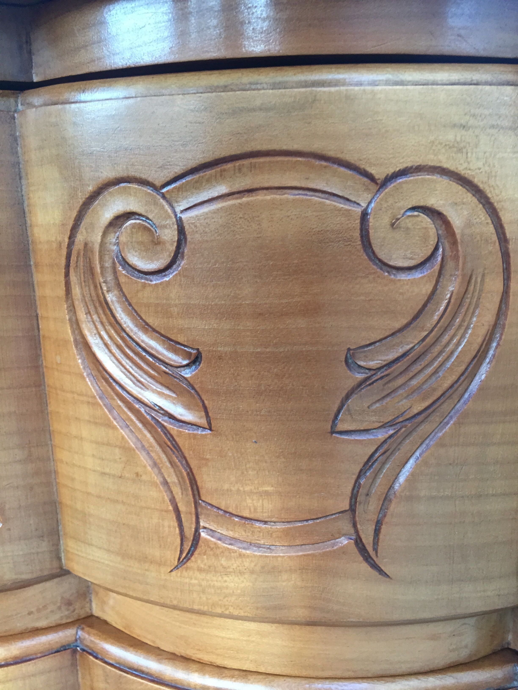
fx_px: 579
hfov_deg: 48.2
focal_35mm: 29
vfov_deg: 61.7
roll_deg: -1.4
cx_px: 259
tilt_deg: -15.8
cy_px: 345
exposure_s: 1/30
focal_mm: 4.15
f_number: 2.2
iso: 125
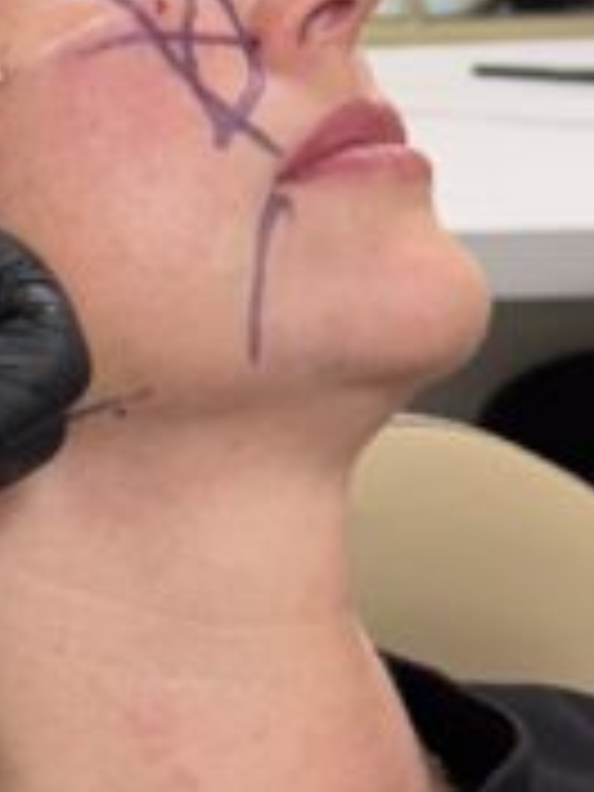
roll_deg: +3.4
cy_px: 104
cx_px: -454
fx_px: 3112
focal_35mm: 136
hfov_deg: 10.3
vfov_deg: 14.4
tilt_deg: -19.8
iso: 160
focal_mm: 6.76
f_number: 1.78
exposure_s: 1/120
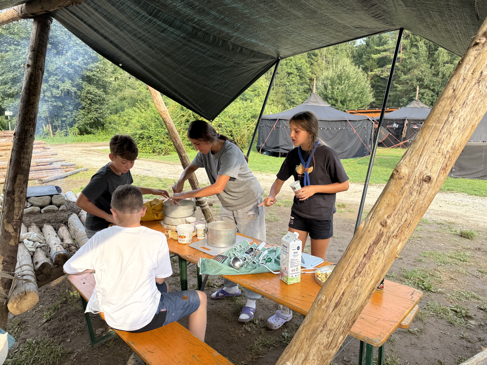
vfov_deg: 56.8
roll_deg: -1.3
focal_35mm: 24
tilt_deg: -10.6
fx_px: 338
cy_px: 182
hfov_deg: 71.6
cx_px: 244
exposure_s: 1/517
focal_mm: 6.76
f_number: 1.78
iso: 80
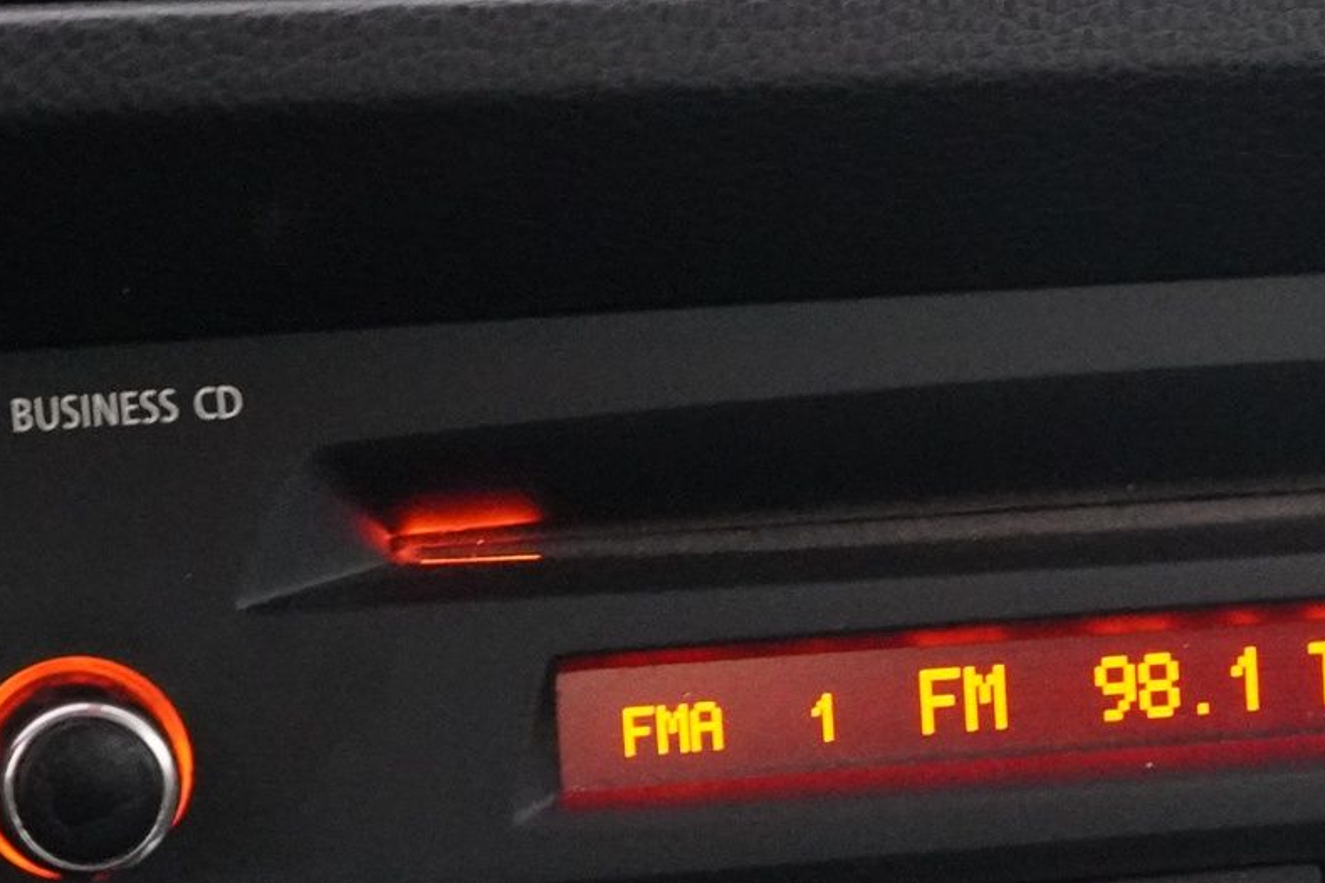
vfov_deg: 10.1
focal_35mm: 133
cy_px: 1070
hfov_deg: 15.2
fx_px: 4895
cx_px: 1246
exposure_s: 1/13
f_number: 3.5
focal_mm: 28
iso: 6400
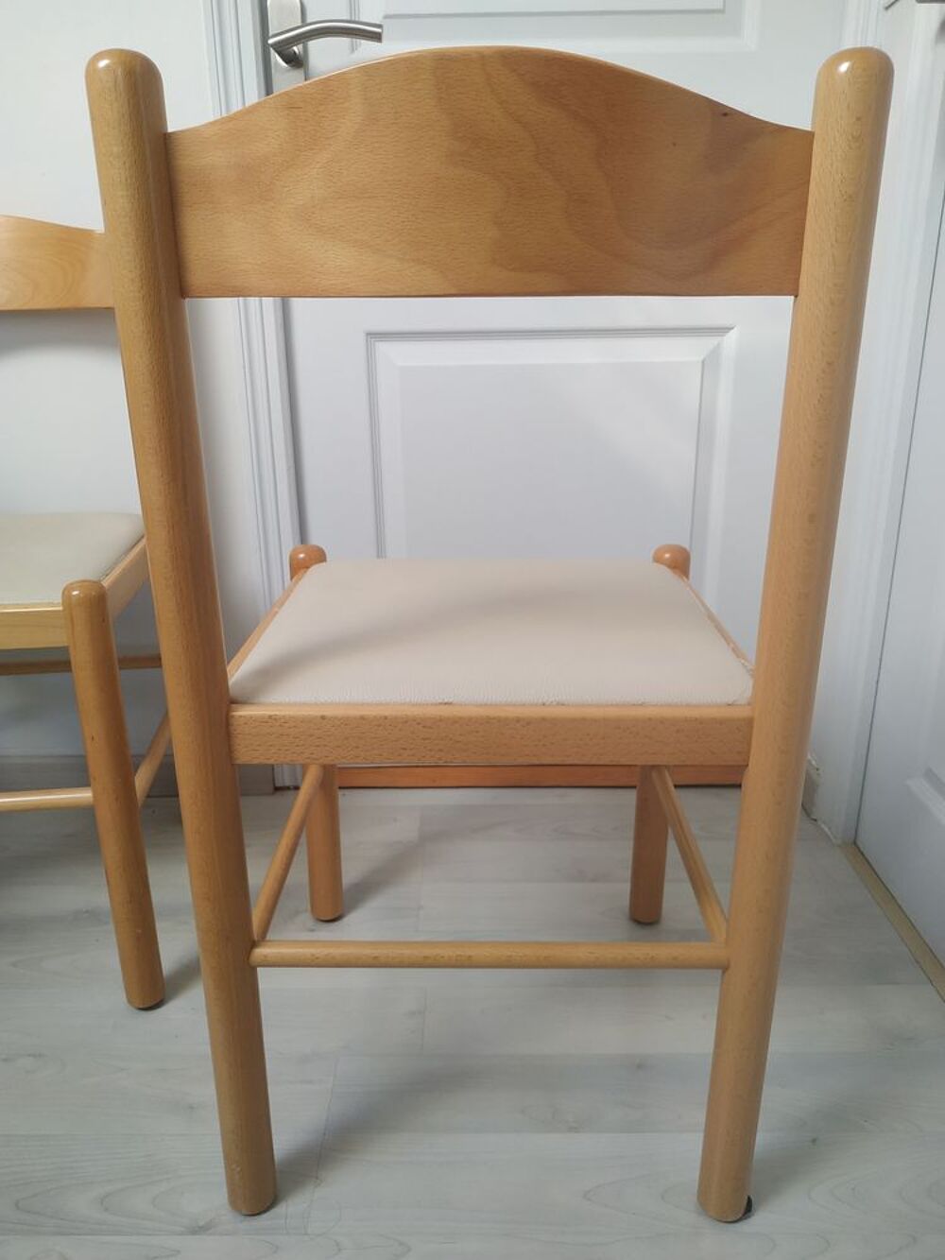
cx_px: 472
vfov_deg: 71.6
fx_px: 873
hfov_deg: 56.8
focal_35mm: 24
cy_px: 630
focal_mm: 3.94
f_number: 1.9
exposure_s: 1/50
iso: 160
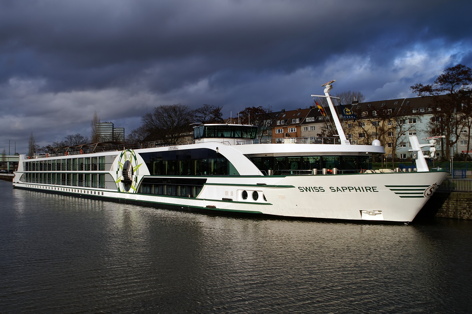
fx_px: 511
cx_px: 236
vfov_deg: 34.1
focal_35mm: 39
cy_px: 157
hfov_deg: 49.6
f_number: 9
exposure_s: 1/200
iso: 100
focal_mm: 26
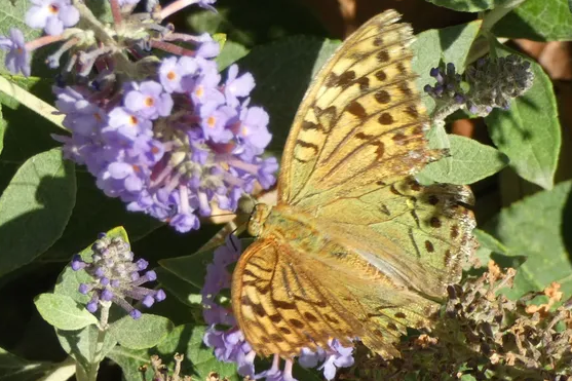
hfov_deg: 8.6
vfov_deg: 5.7
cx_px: 306
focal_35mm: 239
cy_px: 197
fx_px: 3796
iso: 80
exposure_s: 1/80
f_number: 5.5
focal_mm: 35.8
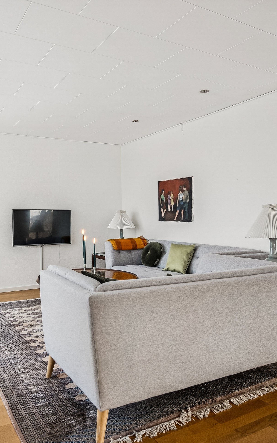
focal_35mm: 28
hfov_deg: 44.0
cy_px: 218
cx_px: 86
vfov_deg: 66.9
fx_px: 336
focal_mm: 17.5
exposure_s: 1/200
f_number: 4
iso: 400
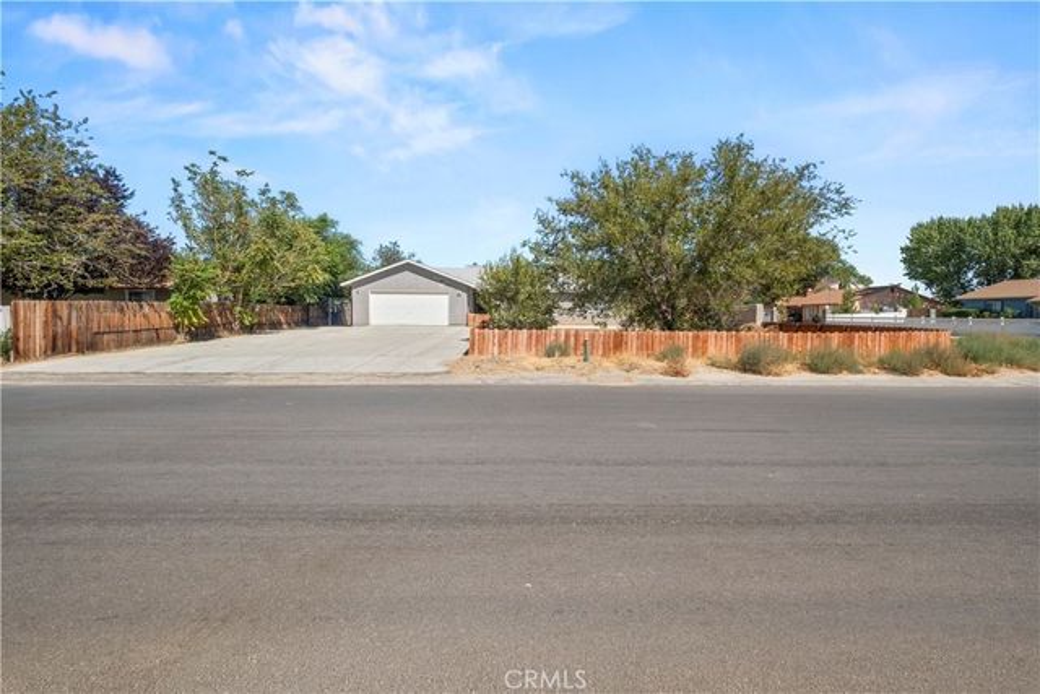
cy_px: 347
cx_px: 520
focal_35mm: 15
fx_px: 433
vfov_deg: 77.4
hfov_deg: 100.4
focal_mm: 10
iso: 250
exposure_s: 1/450
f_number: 9
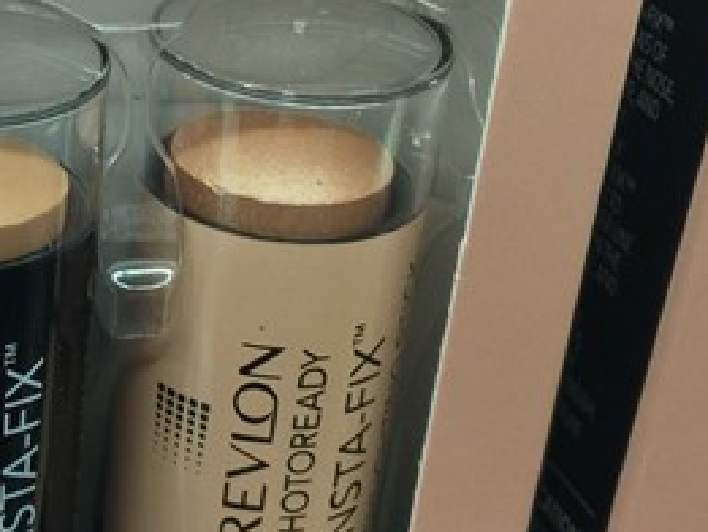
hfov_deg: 22.1
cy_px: 223
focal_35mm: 82
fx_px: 1678
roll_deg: -1.5
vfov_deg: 18.0
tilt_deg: -29.5
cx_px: -130
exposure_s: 1/15
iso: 40
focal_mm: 4.15
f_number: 2.2
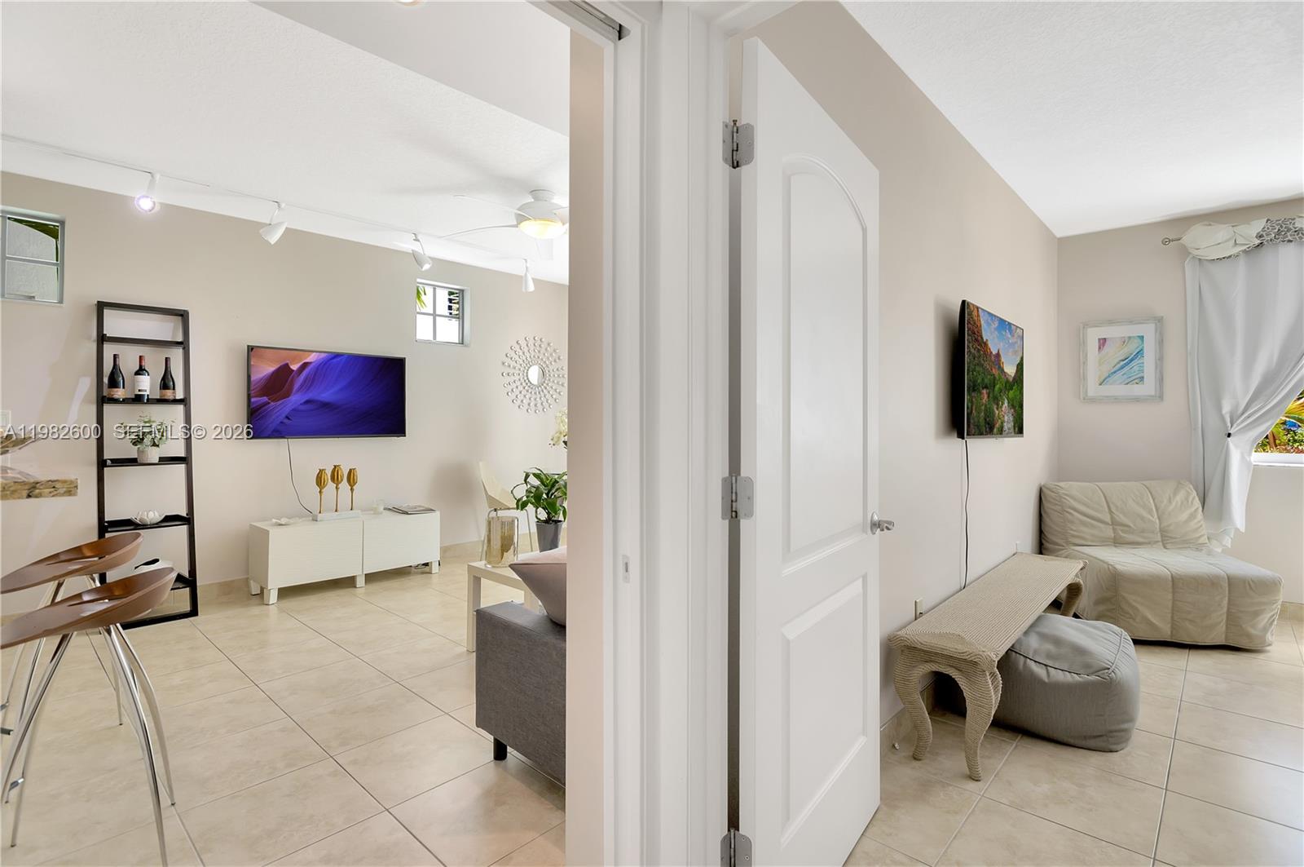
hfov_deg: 93.3
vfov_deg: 70.3
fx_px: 615
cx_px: 652
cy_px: 434
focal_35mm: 17
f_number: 5
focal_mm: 17
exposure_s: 1/20
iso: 100
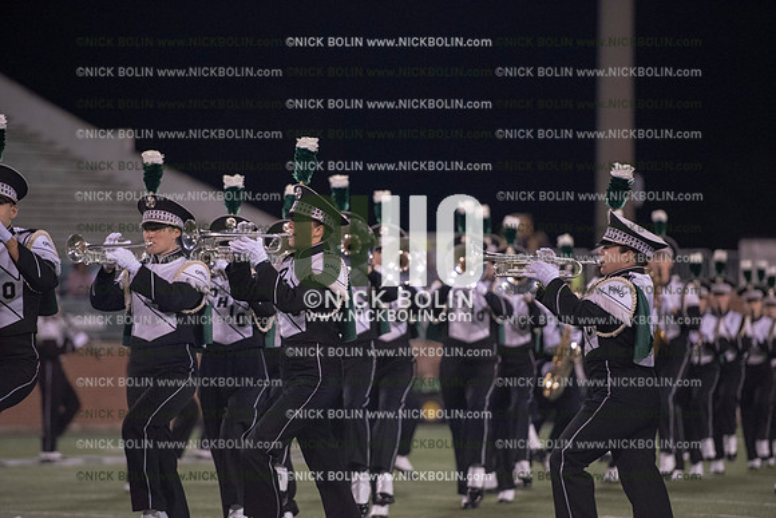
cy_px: 259
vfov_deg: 6.9
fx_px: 4312
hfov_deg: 10.3
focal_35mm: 200
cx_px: 388
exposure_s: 1/1250
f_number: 3.2
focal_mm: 200
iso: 5000
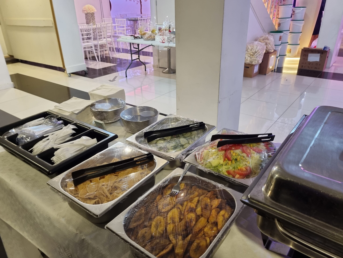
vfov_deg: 53.1
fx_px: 258
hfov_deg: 67.3
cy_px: 129
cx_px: 172
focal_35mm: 26
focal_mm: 5.4
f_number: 1.8
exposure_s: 1/50
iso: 320
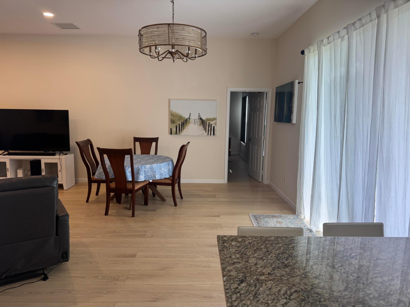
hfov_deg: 71.6
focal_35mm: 24
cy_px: 154
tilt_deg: -7.5
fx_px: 284
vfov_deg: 56.8
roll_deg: -1.2
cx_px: 205
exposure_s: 1/121
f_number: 1.78
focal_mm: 6.76
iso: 80
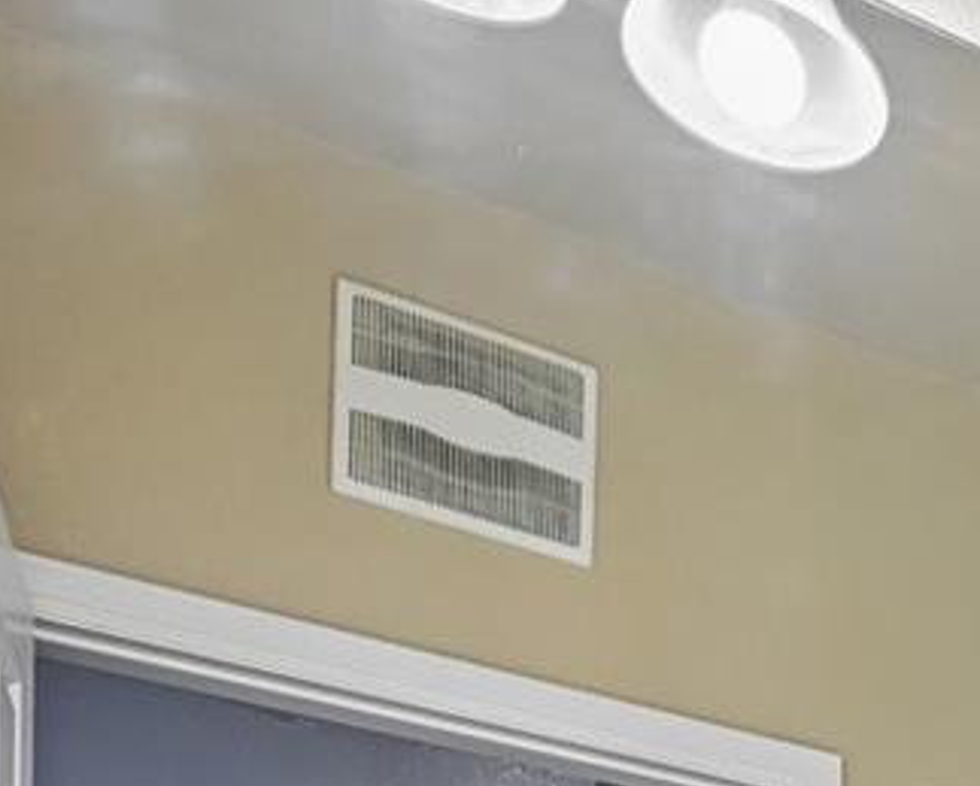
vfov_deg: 17.4
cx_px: 1930
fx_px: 1887
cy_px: 1545
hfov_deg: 18.9
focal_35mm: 65
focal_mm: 14
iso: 400
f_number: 10
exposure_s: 1/8
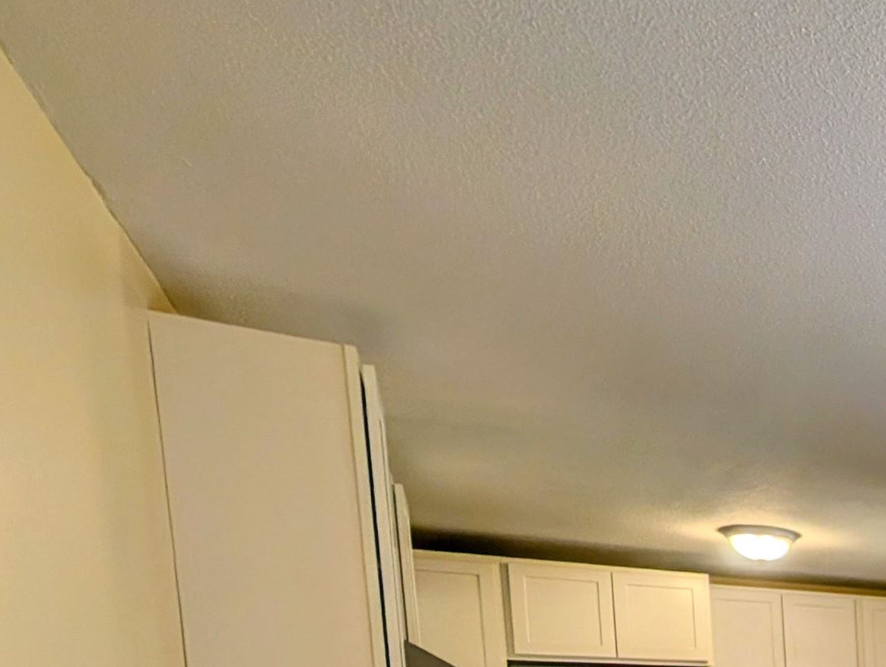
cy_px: 822
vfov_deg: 33.8
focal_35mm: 33
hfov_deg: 34.1
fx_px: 846
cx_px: 1209
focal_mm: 2.02
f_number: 1.7
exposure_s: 1/120
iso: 72
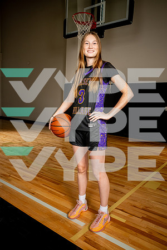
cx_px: 84
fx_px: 209
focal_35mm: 30
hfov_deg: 43.6
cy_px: 125
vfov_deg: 61.9
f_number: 8
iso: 250
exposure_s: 1/500
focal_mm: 30
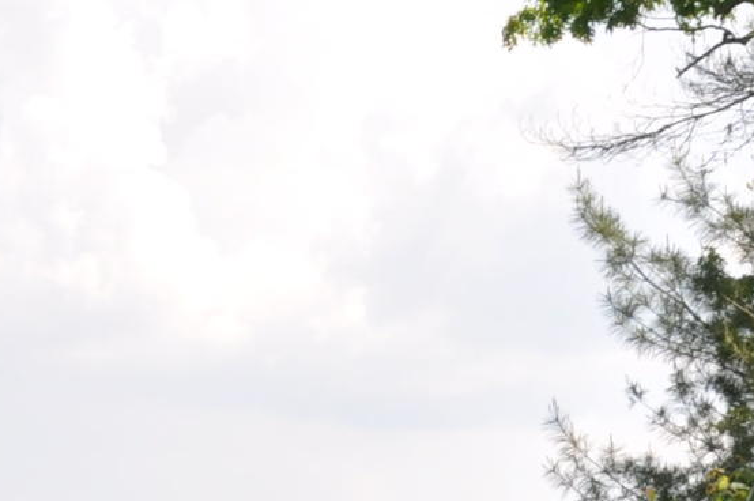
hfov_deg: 10.5
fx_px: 4079
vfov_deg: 6.9
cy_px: 801
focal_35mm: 195
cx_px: 42
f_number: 9
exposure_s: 1/200
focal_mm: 24
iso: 200
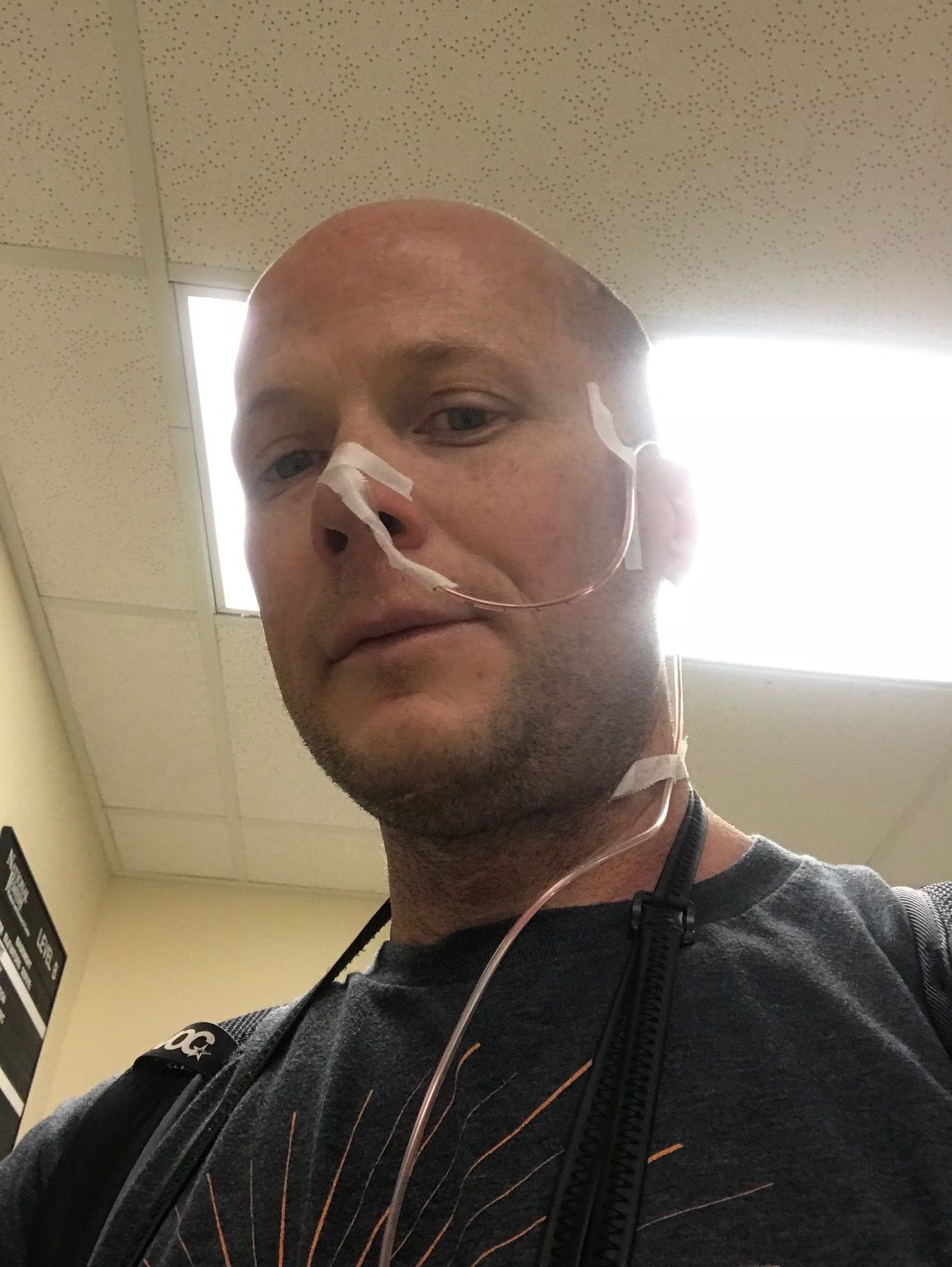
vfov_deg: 56.8
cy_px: 634
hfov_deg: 44.2
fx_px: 1172
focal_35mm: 32
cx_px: 476
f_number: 2.2
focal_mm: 2.87
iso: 80
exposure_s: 1/30
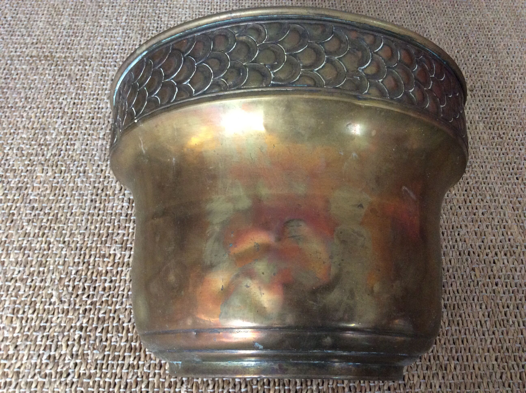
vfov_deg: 44.1
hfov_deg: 56.9
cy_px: 196
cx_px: 263
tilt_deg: -56.4
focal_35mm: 32
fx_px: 486
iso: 200
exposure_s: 1/25
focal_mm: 3.3
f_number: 2.4
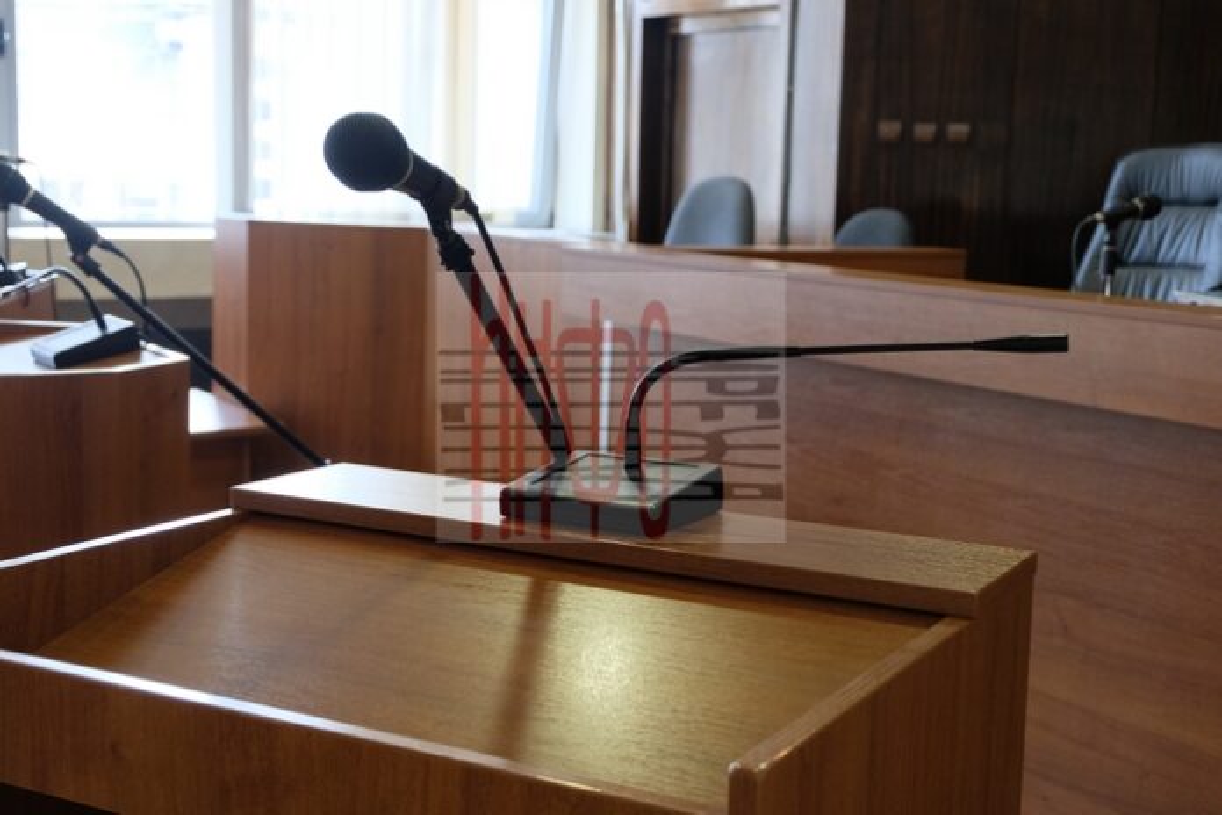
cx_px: 611
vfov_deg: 28.6
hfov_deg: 41.9
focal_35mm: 47
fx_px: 1595
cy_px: 408
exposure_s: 1/70
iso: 1600
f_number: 4.7
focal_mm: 31
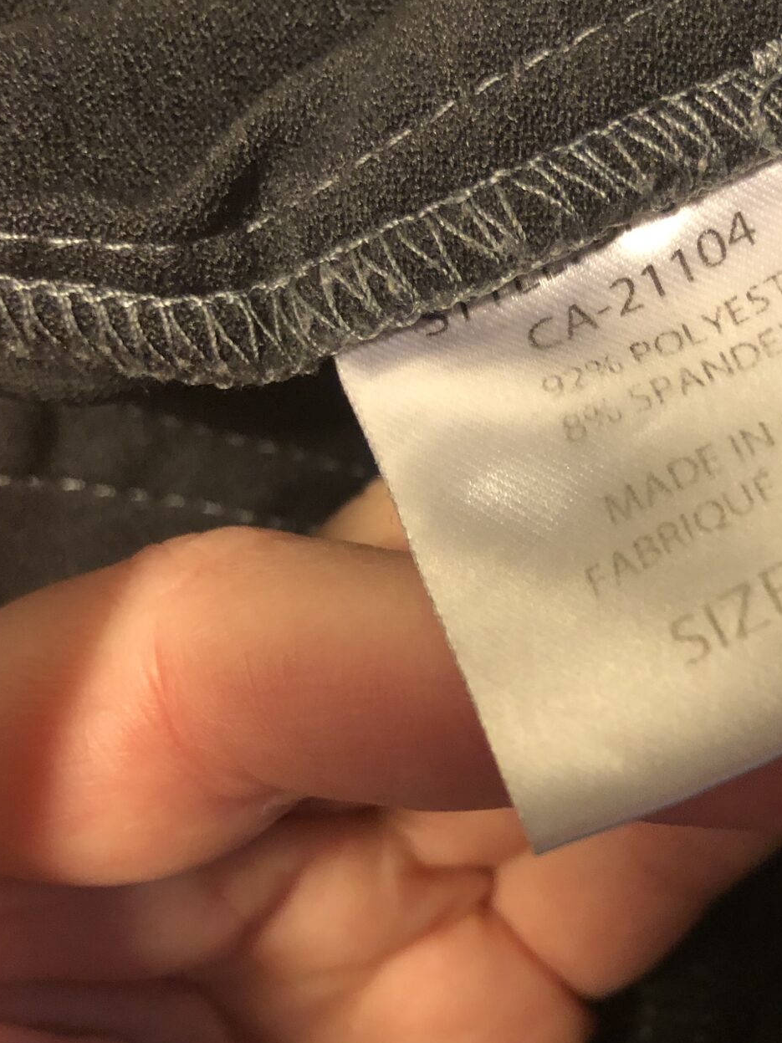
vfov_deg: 40.5
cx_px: 590
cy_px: 734
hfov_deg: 30.9
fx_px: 1386
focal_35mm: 46
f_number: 1.8
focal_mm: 3.99
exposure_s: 1/15
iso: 100
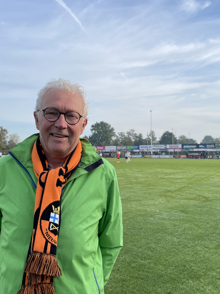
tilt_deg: +1.8
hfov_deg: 40.7
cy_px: 147
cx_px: 117
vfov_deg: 52.6
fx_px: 297
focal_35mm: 35
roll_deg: +1.0
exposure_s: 1/2053
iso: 32
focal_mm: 4.2
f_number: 1.6
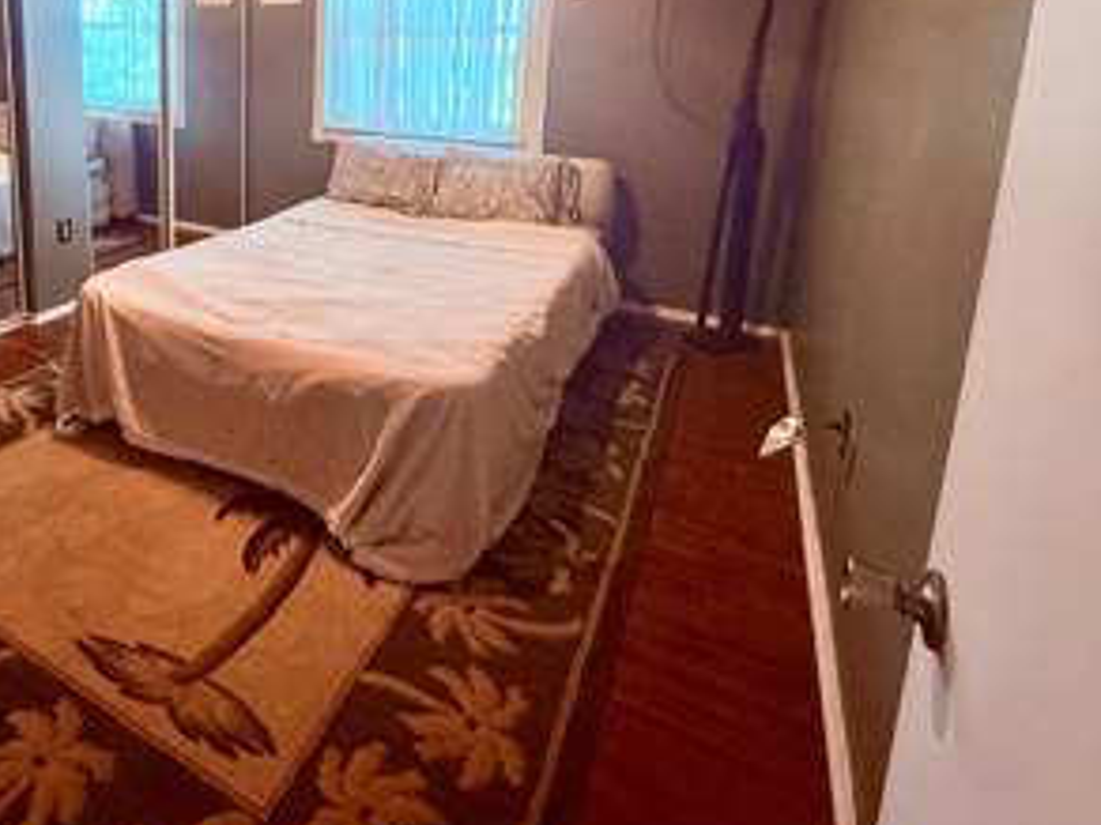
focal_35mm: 23
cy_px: 173
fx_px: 732
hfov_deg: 70.6
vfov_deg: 55.1
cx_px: 324
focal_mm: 2.22
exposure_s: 1/60
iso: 500
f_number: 2.2
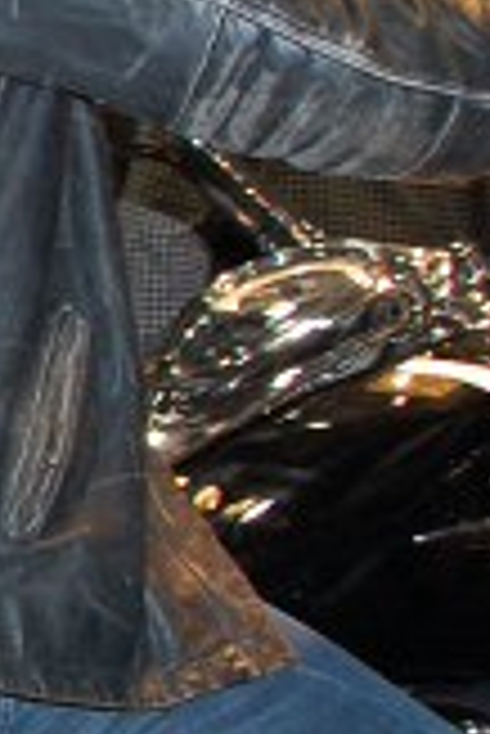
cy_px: 556
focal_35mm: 169
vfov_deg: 12.1
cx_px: -845
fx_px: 3443
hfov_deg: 7.4
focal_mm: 18
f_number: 3.5
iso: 400
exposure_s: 1/60
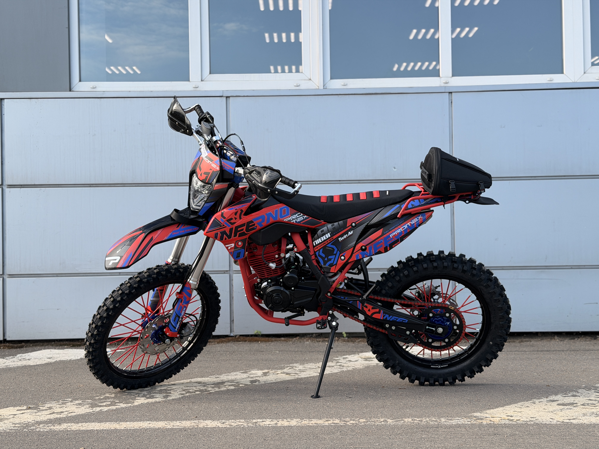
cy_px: 224
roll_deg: +1.1
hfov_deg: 39.7
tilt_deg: +1.8
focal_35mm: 48
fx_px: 831
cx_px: 300
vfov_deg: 30.3
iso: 64
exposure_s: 1/1353
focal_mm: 6.76
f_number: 1.78
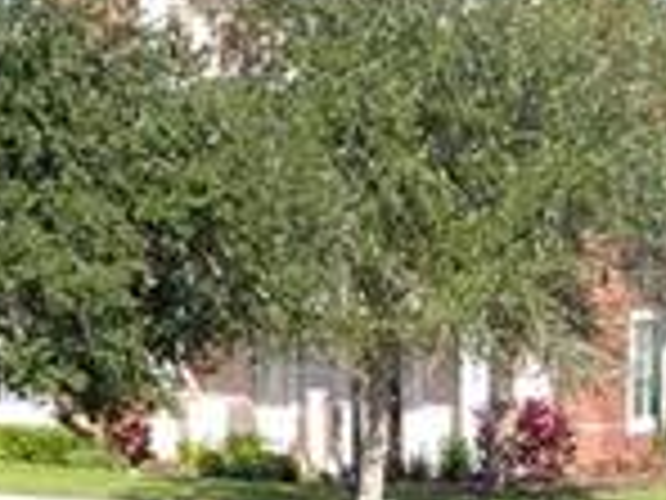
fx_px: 3463
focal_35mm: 180
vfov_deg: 7.8
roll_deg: -1.3
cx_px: 576
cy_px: 1086
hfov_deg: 10.9
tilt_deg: -15.2
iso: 32
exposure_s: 1/1287
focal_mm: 4.25
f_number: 1.8
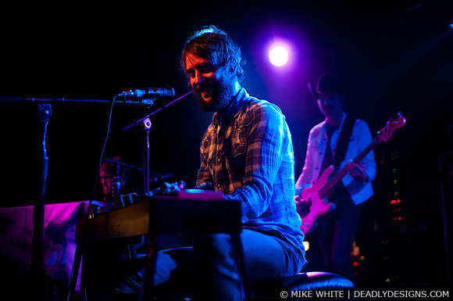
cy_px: 150
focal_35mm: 45
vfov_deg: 29.8
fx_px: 565
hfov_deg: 43.7
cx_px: 226
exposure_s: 1/60
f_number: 1.8
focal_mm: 30
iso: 1000
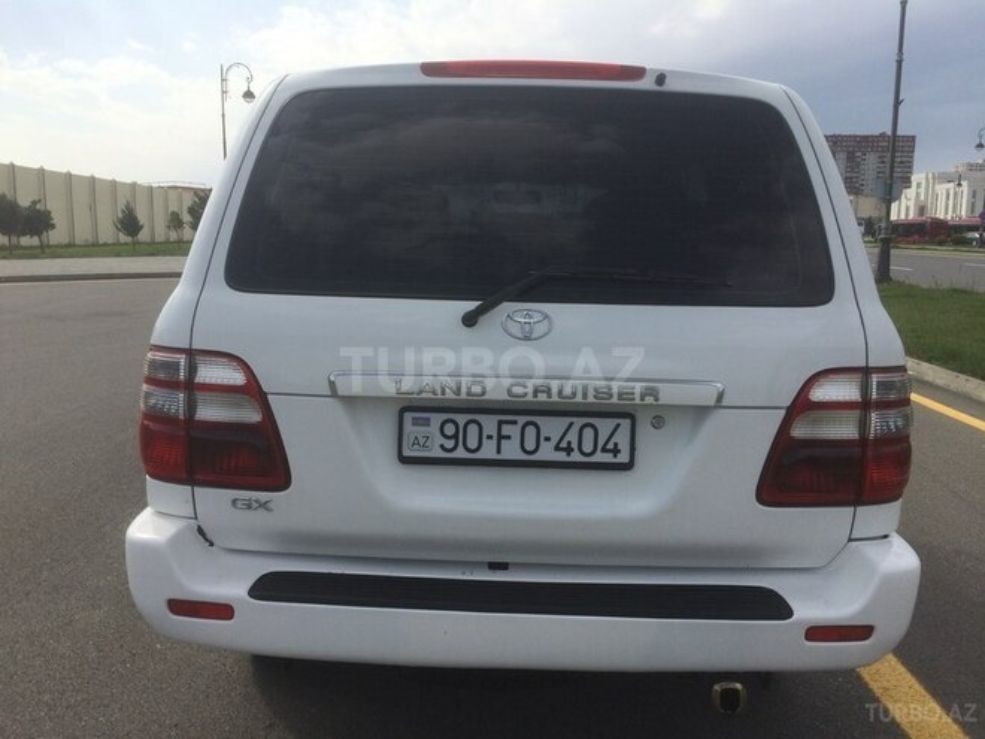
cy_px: 370
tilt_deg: -10.5
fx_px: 825
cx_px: 492
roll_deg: +1.3
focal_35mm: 29
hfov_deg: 61.7
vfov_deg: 48.2
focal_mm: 4.15
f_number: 2.2
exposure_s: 1/2564
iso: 32
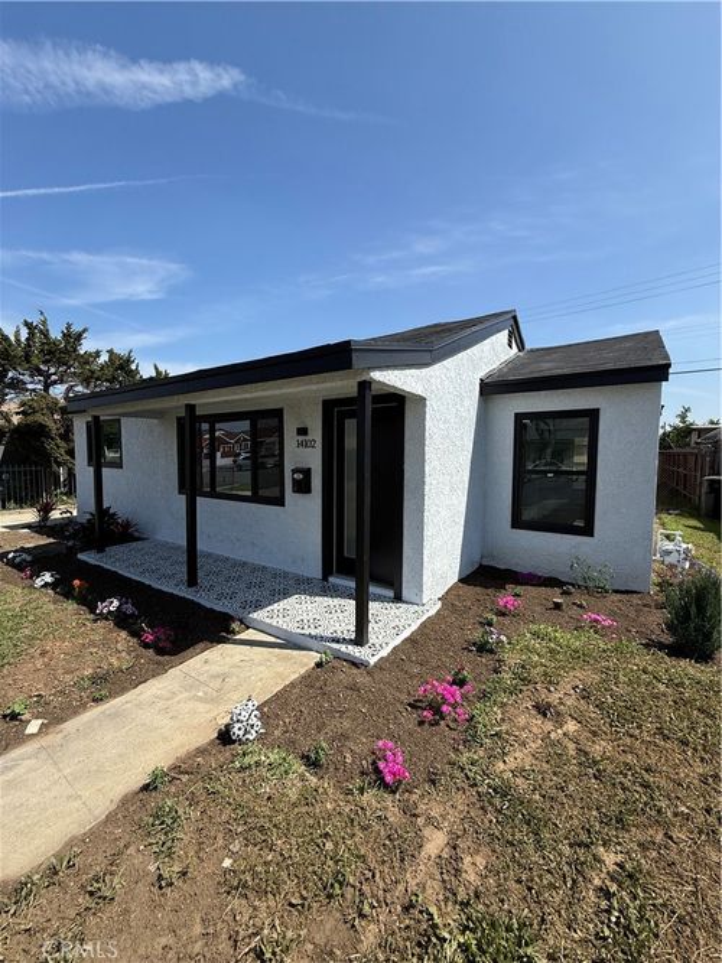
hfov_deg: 85.7
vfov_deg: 102.1
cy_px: 482
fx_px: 389
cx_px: 361
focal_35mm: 14
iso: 50
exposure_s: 1/2024
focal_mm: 2.22
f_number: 2.2
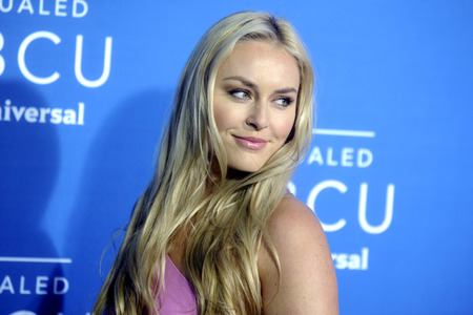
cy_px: 158
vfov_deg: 6.9
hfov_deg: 10.3
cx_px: 236
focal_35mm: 200
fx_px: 2628
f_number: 4.5
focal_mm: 200
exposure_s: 1/400
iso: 800
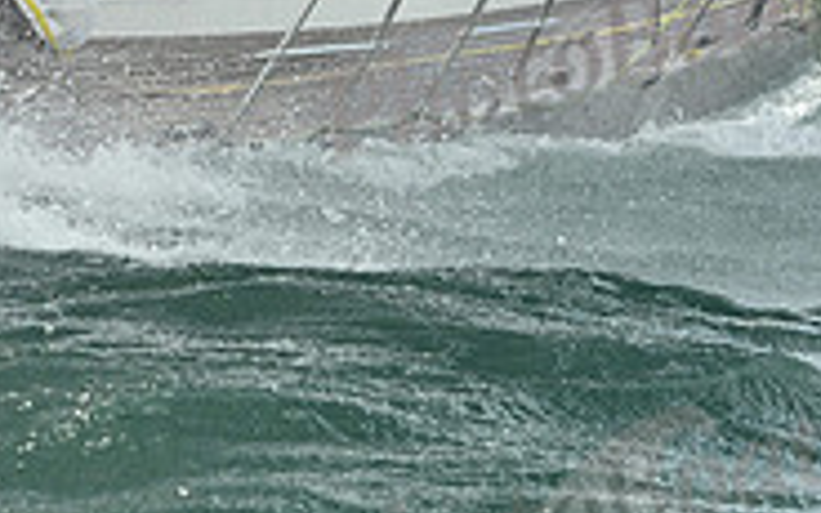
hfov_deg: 9.3
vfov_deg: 5.8
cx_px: 94
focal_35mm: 225
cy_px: -123
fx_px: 5034
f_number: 7.1
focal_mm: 70
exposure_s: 1/1250
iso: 250
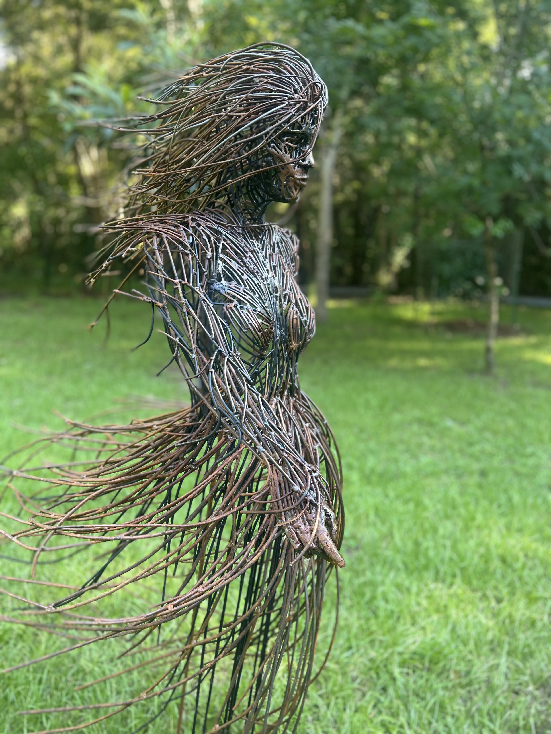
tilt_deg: -16.9
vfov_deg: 67.3
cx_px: 276
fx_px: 552
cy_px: 367
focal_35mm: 26
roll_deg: +1.5
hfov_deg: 53.1
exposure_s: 1/121
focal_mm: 5.7
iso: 50
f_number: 1.5
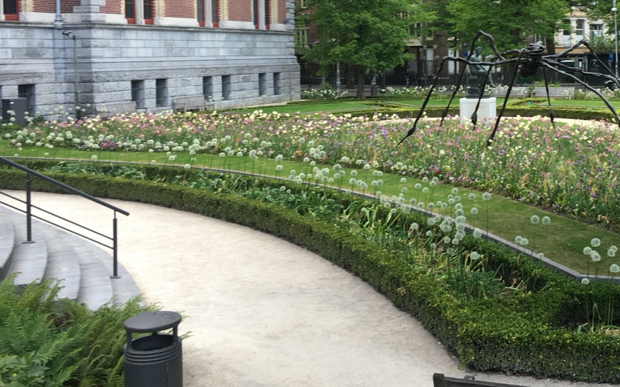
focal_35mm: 48
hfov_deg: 40.6
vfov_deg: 26.3
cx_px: 471
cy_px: 72
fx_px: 811
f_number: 2.2
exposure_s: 1/110
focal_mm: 4.15
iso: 25
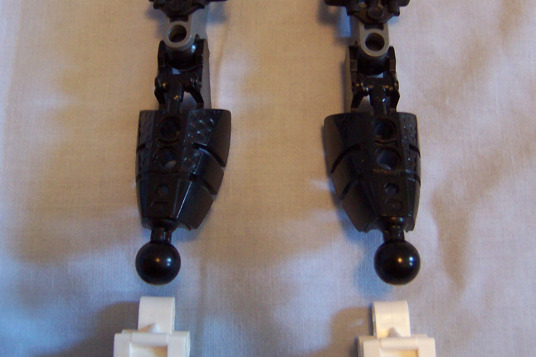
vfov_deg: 26.9
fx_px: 744
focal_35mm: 50
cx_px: 268
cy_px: 133
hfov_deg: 39.6
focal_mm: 5.6
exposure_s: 1/15
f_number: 2.8
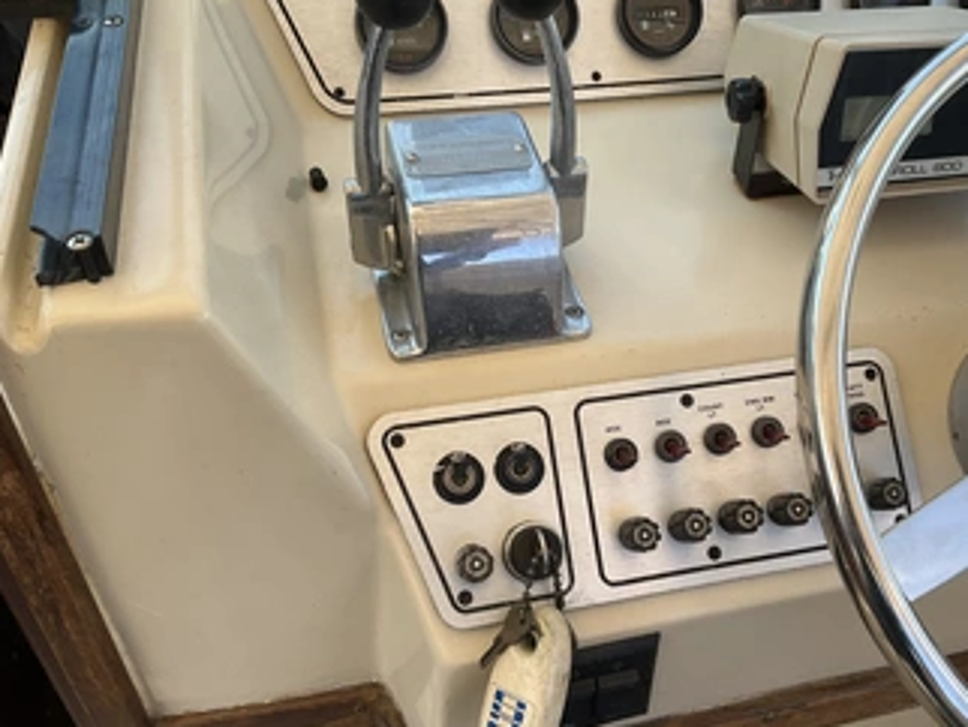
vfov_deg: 39.7
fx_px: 1007
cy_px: 360
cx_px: 574
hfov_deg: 51.0
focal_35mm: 36
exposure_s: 1/365
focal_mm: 3
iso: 25
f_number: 1.8
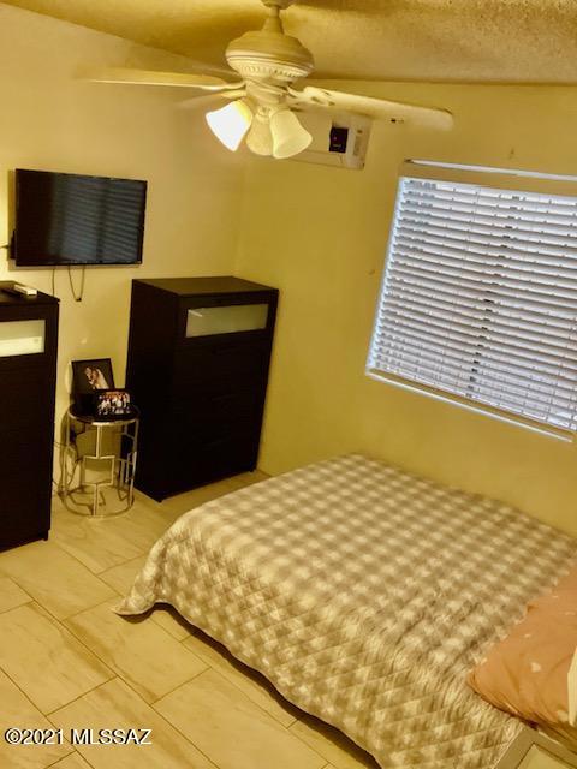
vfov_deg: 60.0
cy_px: 384
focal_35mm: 30
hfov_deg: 46.8
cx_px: 288
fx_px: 667
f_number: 2.2
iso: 640
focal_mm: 2.71
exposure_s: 1/30
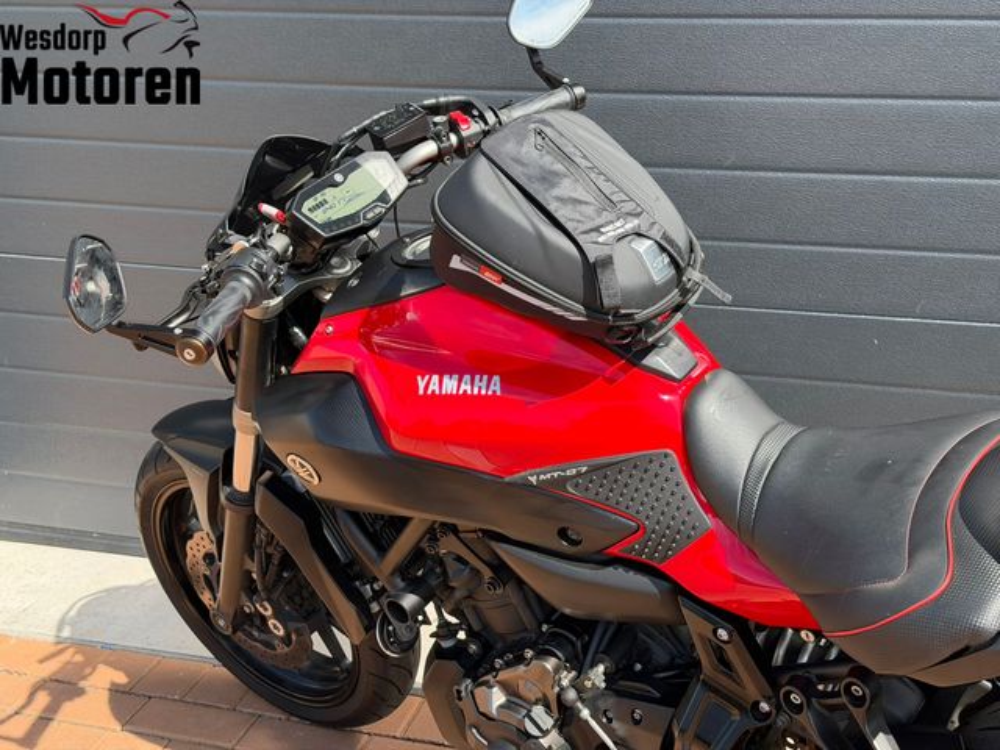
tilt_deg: -23.5
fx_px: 1387
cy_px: 375
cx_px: 500
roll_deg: +2.3
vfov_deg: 30.3
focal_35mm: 48
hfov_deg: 39.7
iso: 100
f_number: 1.78
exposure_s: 1/1678
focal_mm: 6.76
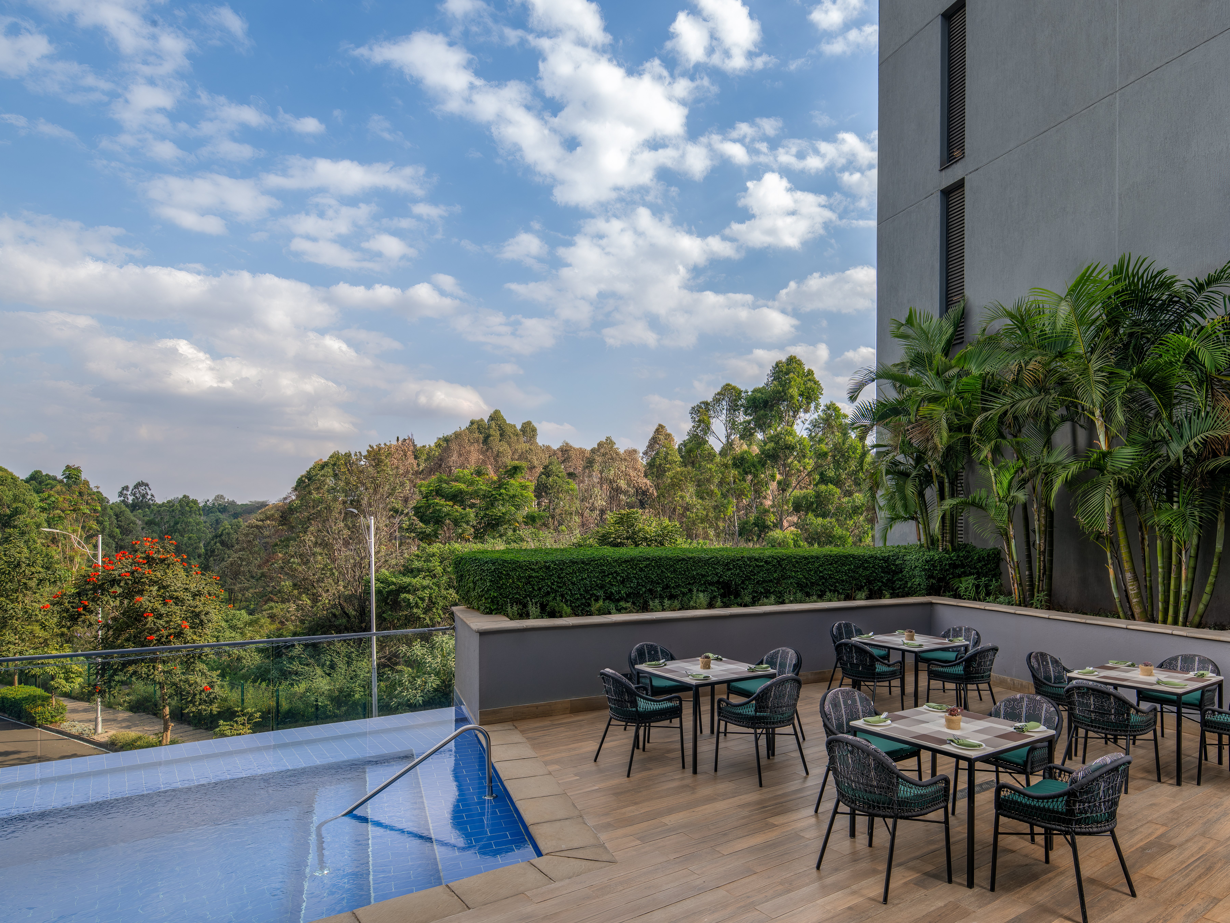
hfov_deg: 79.0
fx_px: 746
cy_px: 462
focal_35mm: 21
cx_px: 610
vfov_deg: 63.4
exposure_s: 1/50
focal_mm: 19
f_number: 8
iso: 32
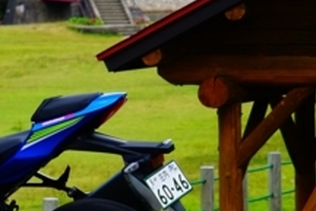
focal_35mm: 285
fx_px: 2501
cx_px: 40
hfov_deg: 7.2
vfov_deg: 4.8
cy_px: 15
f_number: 5.6
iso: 160
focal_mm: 77
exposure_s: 1/80
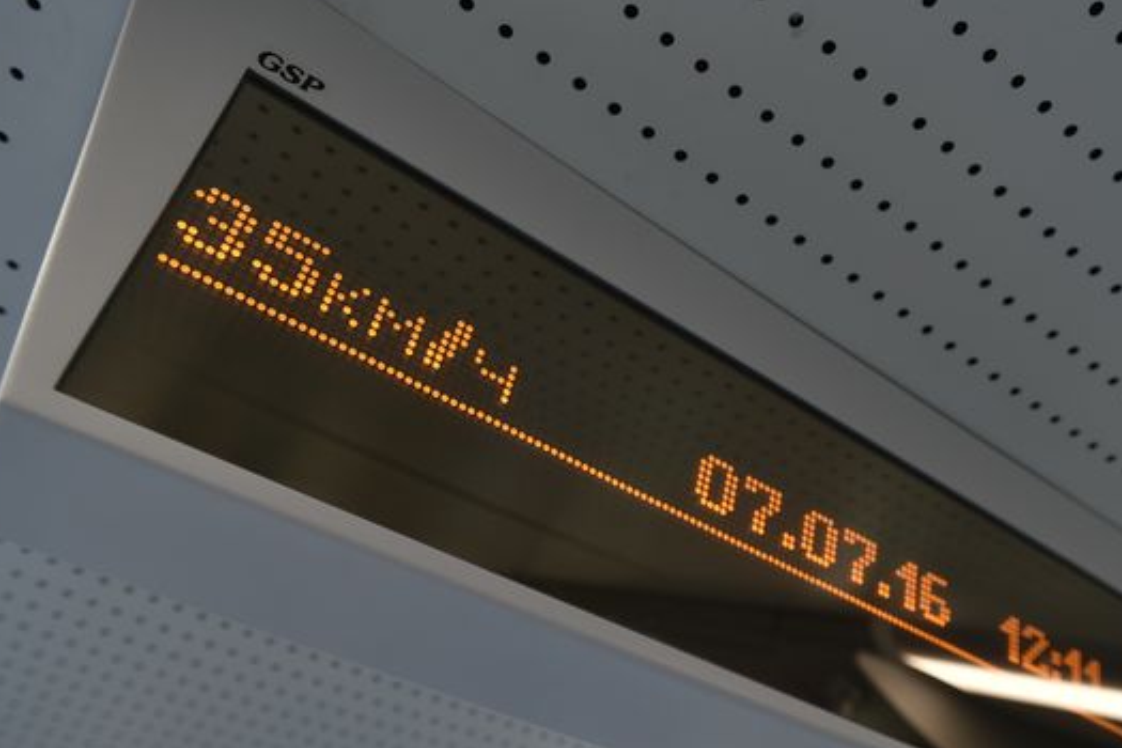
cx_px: 680
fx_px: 997
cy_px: 479
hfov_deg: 58.2
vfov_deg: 40.8
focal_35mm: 32
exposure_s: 1/60
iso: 200
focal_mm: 24
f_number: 4
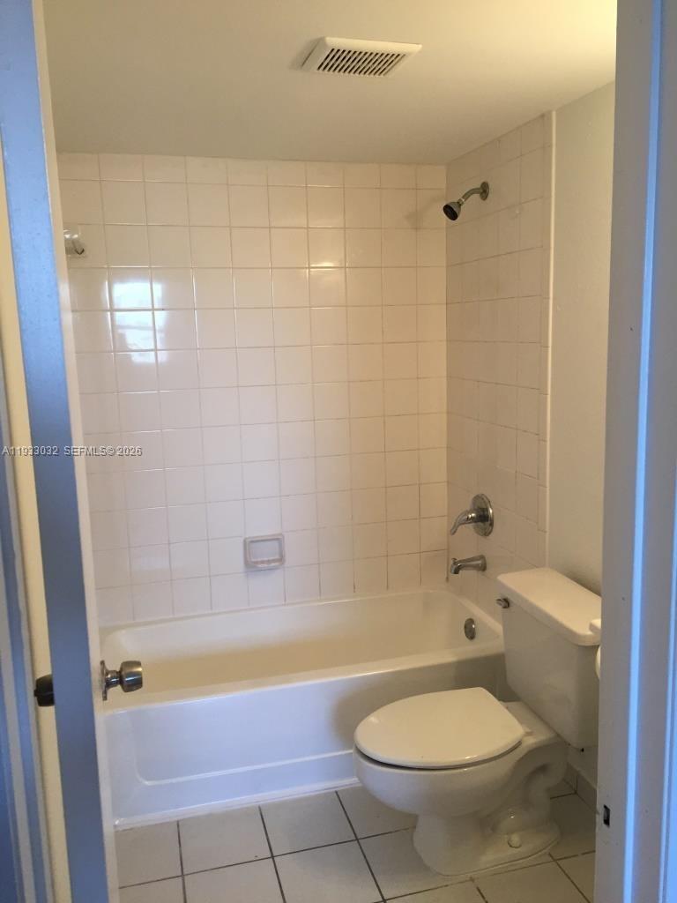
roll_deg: +2.1
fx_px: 756
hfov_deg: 48.2
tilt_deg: -8.4
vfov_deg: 61.7
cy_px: 452
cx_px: 338
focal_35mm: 29
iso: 50
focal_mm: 4.15
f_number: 2.2
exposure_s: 1/30
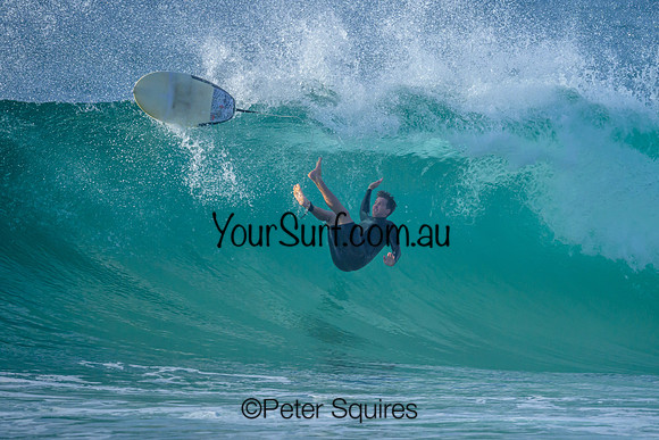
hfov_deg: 1.9
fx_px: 20015
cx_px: 424
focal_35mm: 1093
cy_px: 250
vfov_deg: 1.3
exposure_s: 1/3200
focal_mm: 800
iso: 1100
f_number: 8
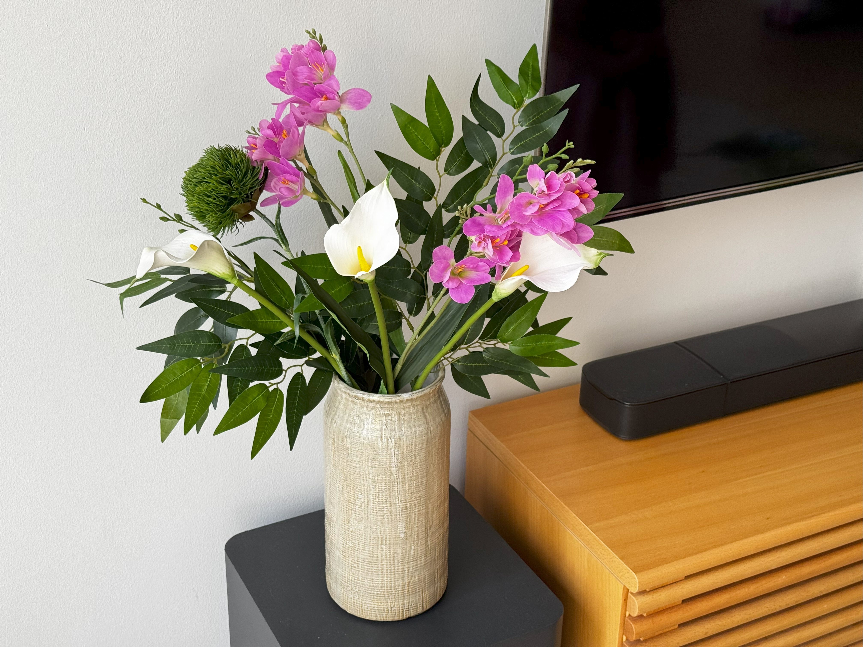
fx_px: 1197
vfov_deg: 30.3
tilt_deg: -26.8
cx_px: 432
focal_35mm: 48
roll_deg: -1.4
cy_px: 324
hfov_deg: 39.7
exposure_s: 1/100
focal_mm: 6.76
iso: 100
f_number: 1.78
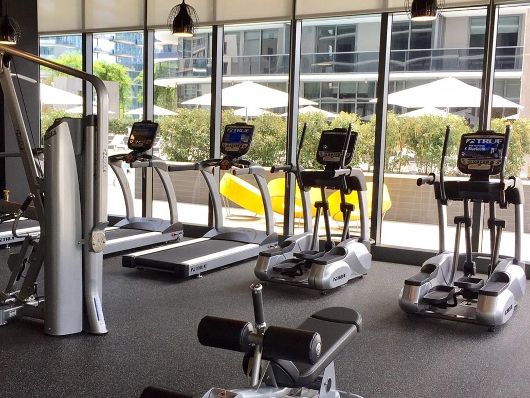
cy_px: 219
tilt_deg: -7.0
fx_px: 689
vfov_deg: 32.2
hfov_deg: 42.0
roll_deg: -2.6
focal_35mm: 45
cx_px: 225
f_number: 2.2
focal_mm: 4.15
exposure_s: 1/60
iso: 32
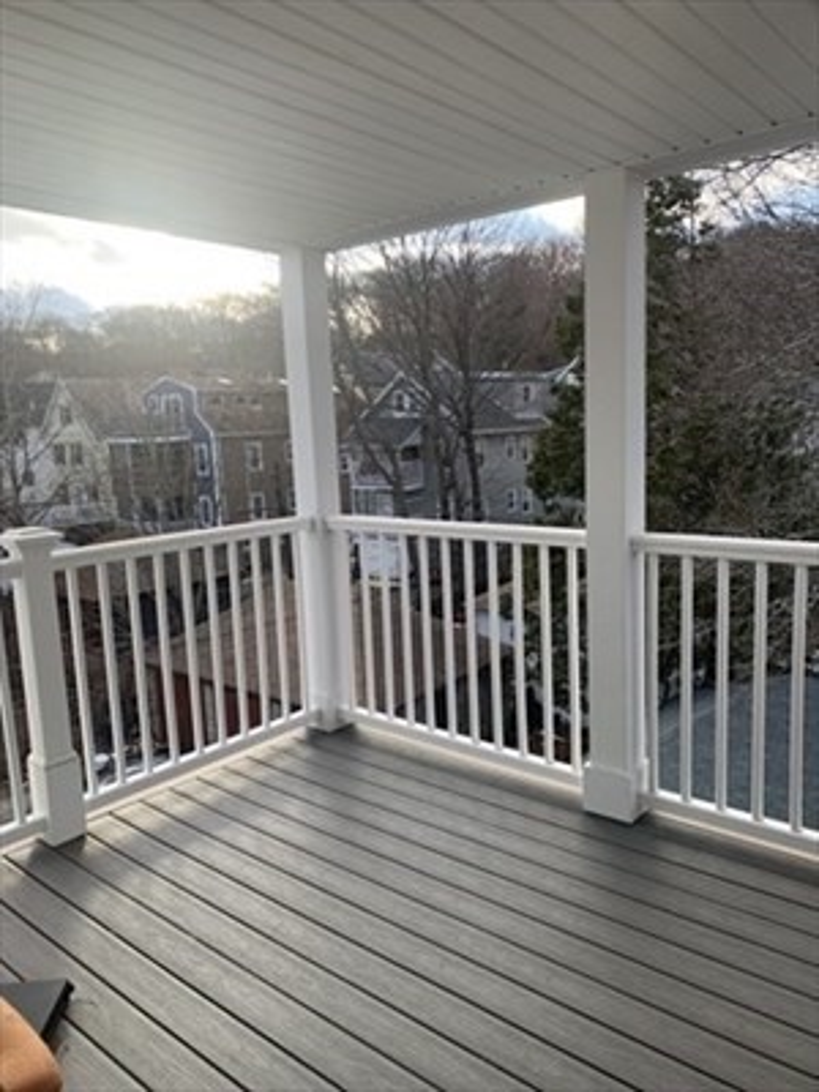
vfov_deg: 67.3
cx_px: 410
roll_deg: +2.4
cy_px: 546
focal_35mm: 26
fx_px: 820
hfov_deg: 53.1
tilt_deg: -7.9
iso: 25
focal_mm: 4.25
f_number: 1.8
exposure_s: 1/271
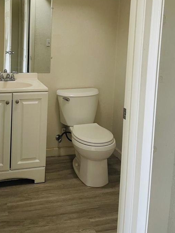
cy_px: 61
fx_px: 263
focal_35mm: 39
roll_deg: -1.5
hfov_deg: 36.4
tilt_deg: -5.3
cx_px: 56
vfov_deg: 46.3
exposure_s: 1/60
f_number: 1.6
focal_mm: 4.2
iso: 125
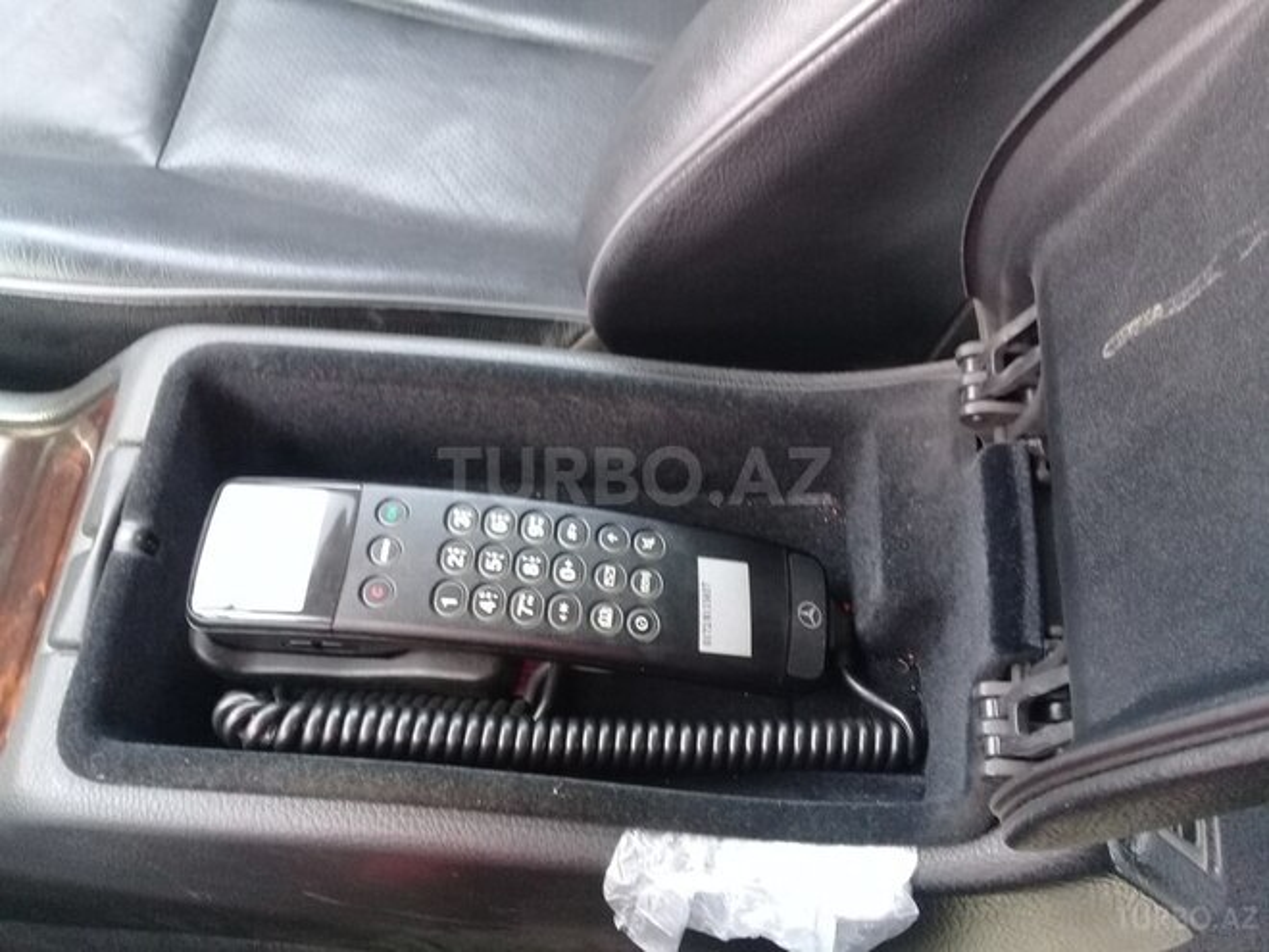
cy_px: 476
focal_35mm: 31
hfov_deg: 58.4
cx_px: 634
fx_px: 1136
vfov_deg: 45.4
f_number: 2.2
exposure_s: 1/33
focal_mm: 3.3
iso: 125
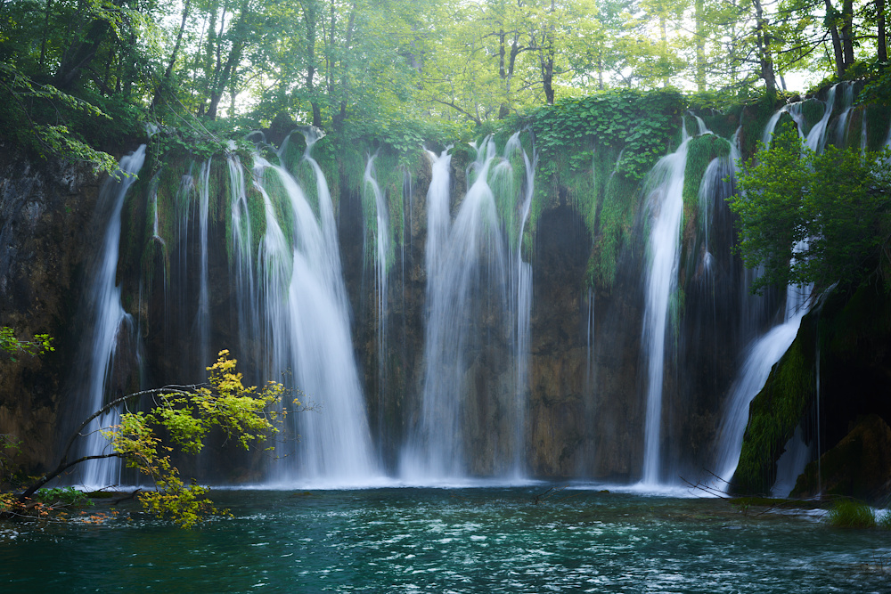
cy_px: 297
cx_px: 446
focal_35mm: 50
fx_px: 1238
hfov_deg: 39.6
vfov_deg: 27.0
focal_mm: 50
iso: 100
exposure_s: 1/8
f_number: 16
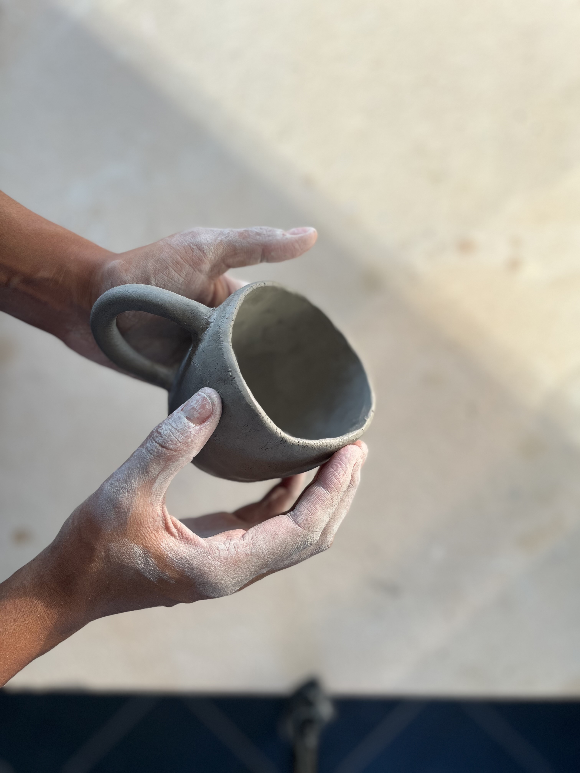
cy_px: 386
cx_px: 290
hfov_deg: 53.1
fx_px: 581
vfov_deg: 67.3
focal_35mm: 26
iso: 40
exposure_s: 1/121
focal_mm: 5.1
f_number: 1.6
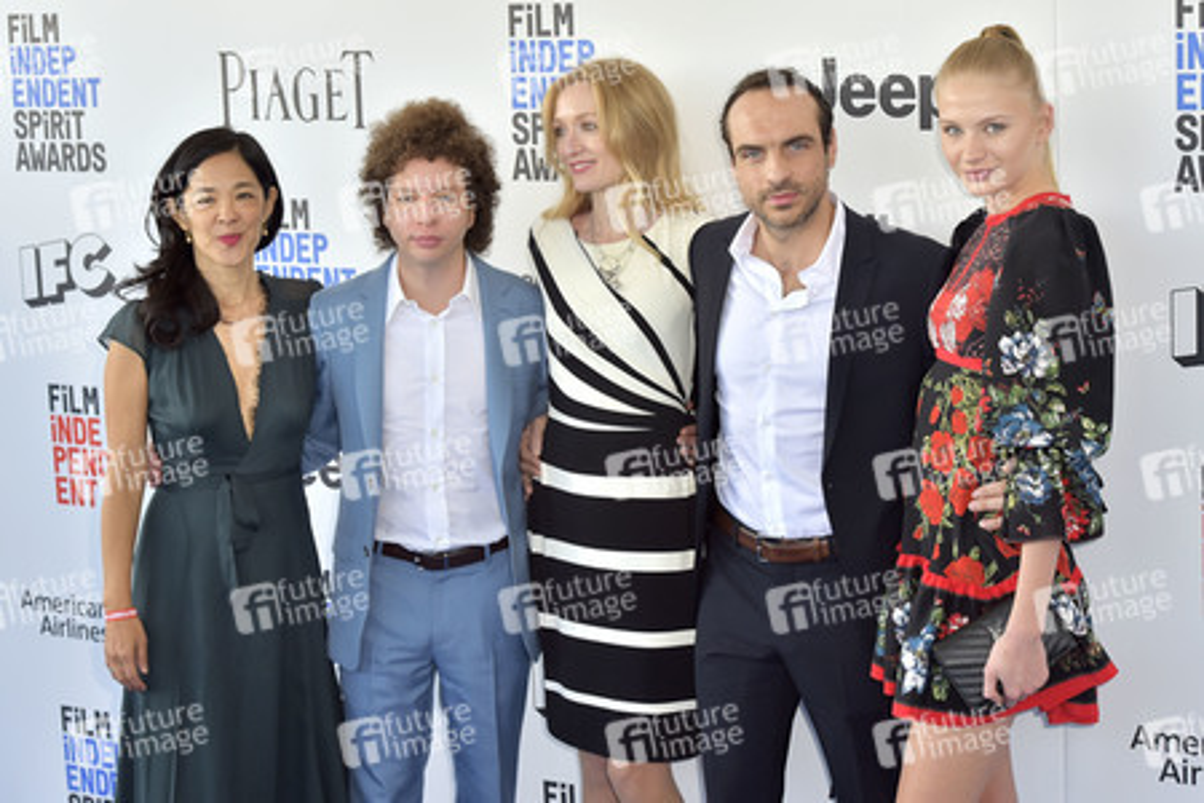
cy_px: 402
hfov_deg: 28.8
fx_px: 2341
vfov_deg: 19.5
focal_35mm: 70
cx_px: 602
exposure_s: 1/320
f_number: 6.3
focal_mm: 70
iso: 500
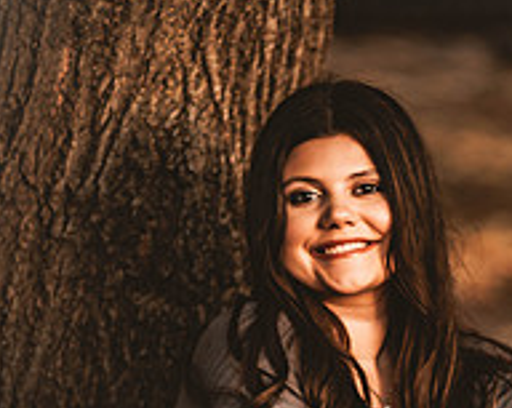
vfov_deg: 3.5
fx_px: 6672
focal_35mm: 441
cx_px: 373
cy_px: 435
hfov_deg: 4.4
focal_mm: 200
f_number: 2.8
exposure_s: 1/125
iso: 400
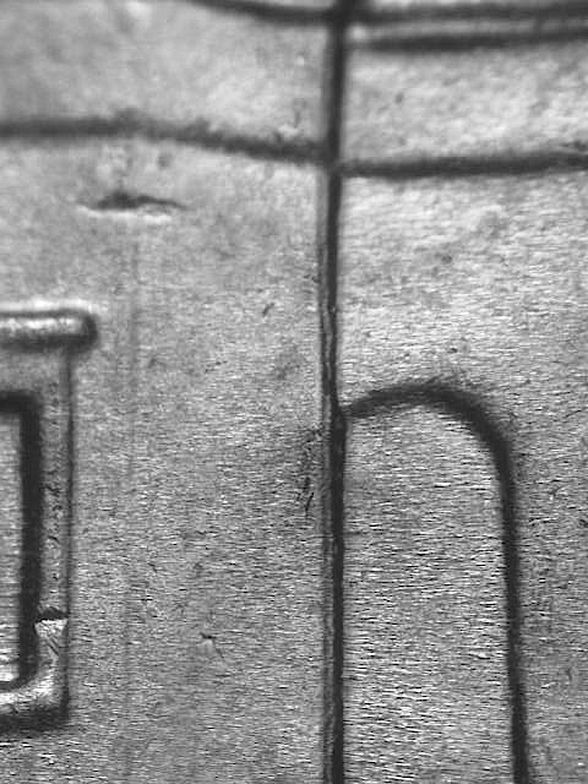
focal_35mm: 154
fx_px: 3488
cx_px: 294
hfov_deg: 9.6
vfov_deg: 12.8
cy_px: 392
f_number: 5.1
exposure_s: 1/13.3
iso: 100
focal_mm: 32
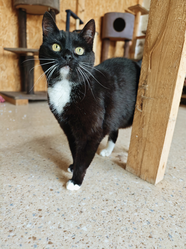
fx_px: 165
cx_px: 93
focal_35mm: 23
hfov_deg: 58.9
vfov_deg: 73.9
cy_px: 124
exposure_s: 1/693
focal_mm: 8.72
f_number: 2
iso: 2000
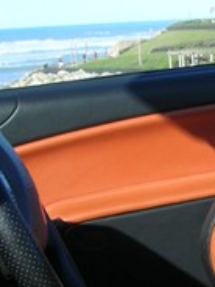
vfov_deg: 16.6
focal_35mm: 118
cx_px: 337
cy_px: 218
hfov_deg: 11.9
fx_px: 977
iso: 50
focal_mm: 5.7
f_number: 4.9
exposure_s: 1/220
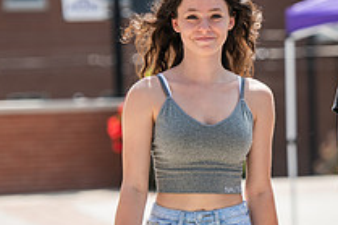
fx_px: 3387
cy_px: 104
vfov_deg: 3.8
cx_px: 372
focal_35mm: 361
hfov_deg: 5.7
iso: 64
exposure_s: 1/400
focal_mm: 130
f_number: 4
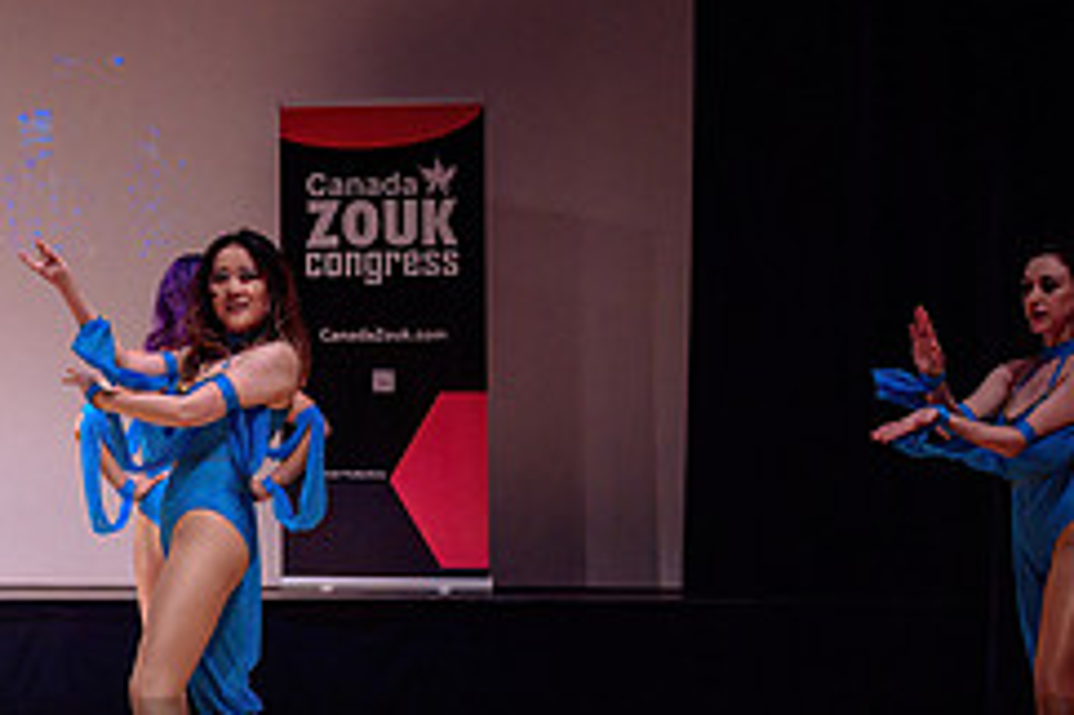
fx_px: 3041
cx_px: -254
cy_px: 311
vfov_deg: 13.4
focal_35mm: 102
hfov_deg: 18.8
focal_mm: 38
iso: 1600
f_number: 2.8
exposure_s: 1/500
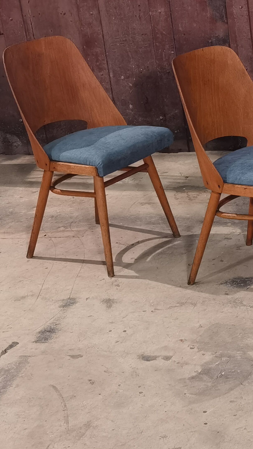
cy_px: 215
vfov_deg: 27.2
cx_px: 390
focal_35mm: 78
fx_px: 930
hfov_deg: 14.4
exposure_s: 1/33.3
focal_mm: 6.71
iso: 400
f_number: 1.9
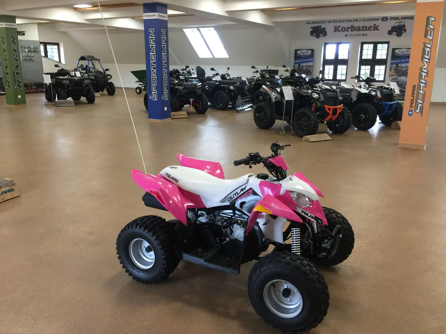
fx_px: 374
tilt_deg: -15.3
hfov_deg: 61.7
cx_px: 223
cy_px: 167
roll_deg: -1.6
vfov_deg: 48.2
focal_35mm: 29
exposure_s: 1/17
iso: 50
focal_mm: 4.15
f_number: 2.2
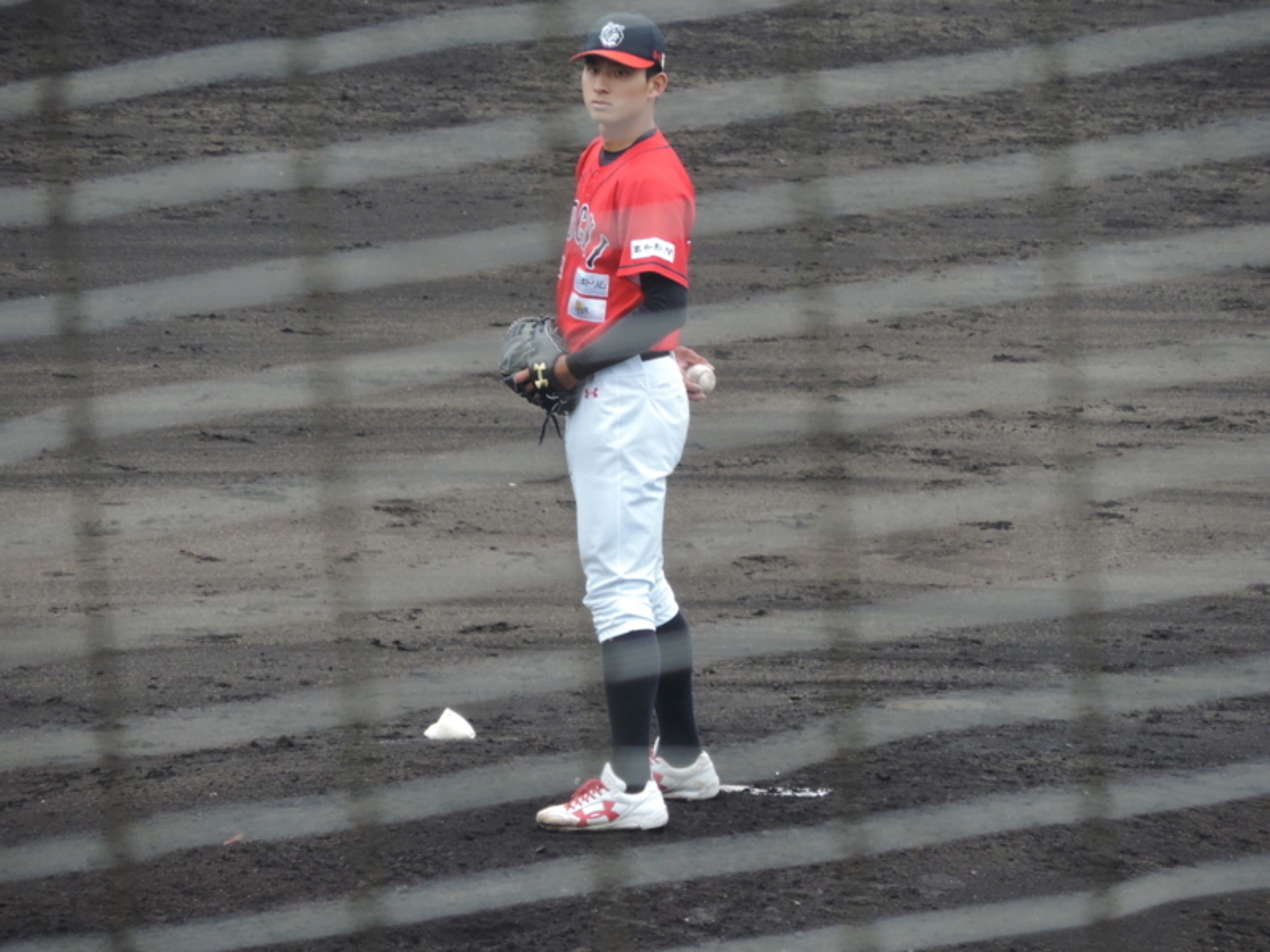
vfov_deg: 2.5
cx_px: 635
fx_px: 22013
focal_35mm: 600
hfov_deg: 3.3
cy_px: 476
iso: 280
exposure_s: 1/250
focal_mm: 107
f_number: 4.9
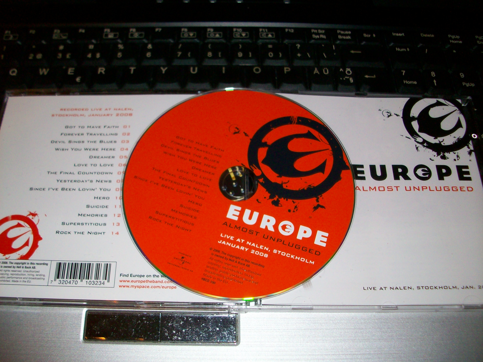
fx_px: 474
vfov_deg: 41.8
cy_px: 181
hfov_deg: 54.0
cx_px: 242
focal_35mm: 34
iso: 160
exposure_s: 1/60
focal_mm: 5.7
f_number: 2.8
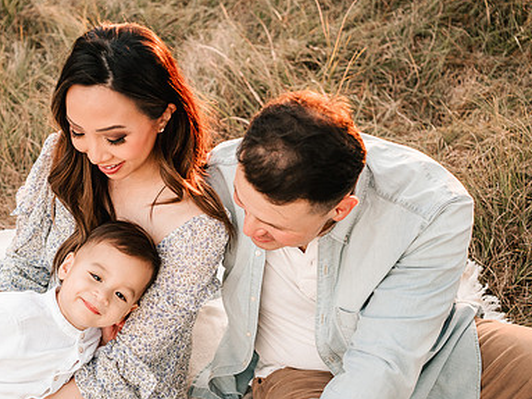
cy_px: 227
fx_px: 784
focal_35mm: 51
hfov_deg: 37.3
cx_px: 210
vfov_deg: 28.5
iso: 1250
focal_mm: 35
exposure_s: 1/640
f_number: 2.8
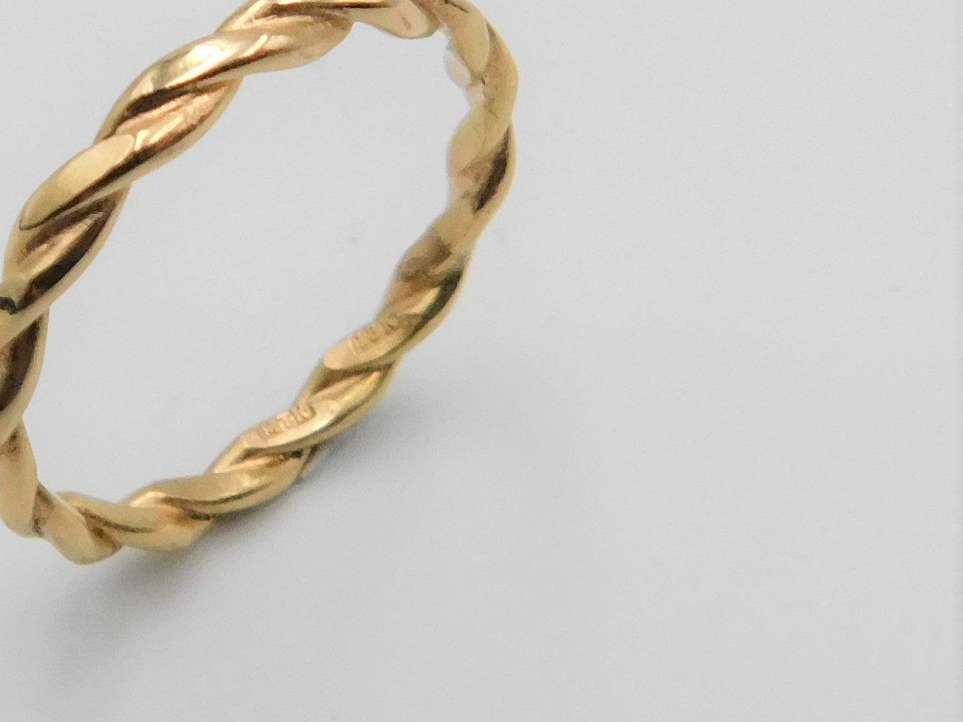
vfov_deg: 40.3
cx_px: 232
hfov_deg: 50.3
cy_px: 249
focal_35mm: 35
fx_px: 974
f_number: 6
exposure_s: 1/400
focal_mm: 4
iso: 400
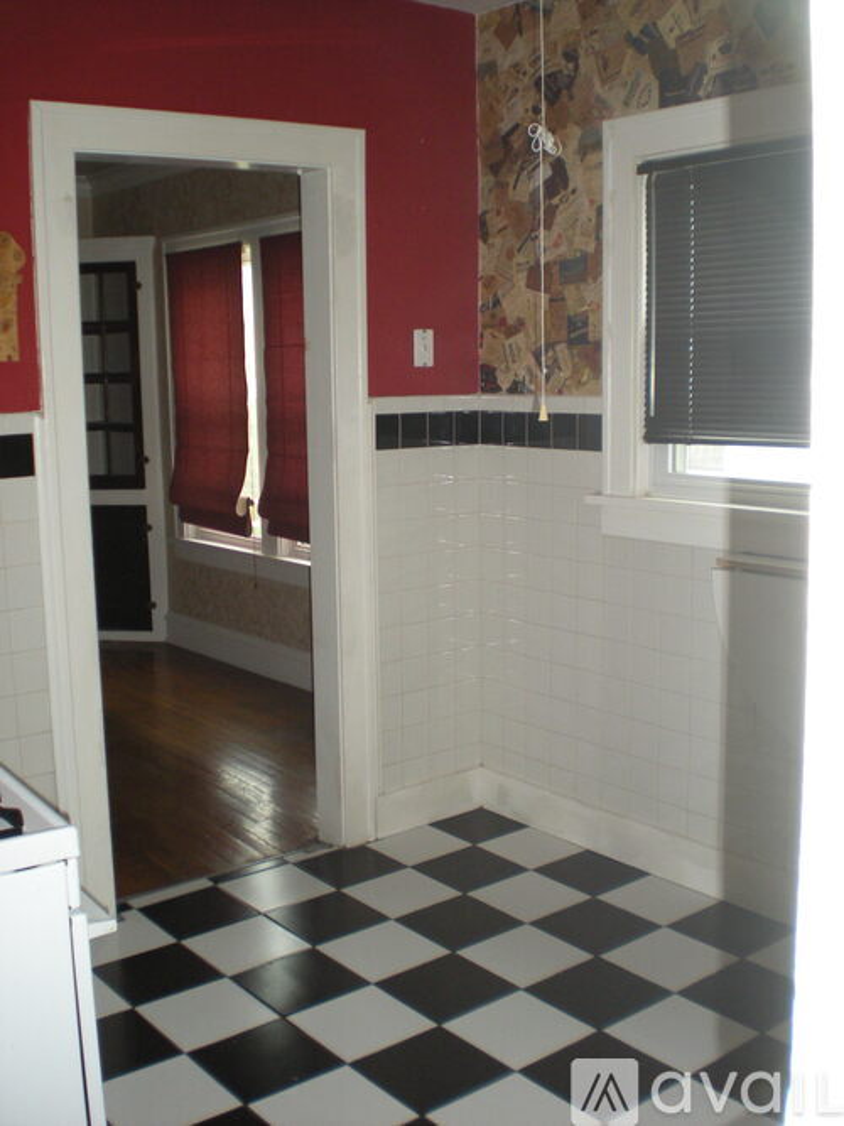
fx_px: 1236
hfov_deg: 37.7
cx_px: 422
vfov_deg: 49.0
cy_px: 563
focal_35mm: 38
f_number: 3.1
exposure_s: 1/60
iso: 195
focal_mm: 6.3
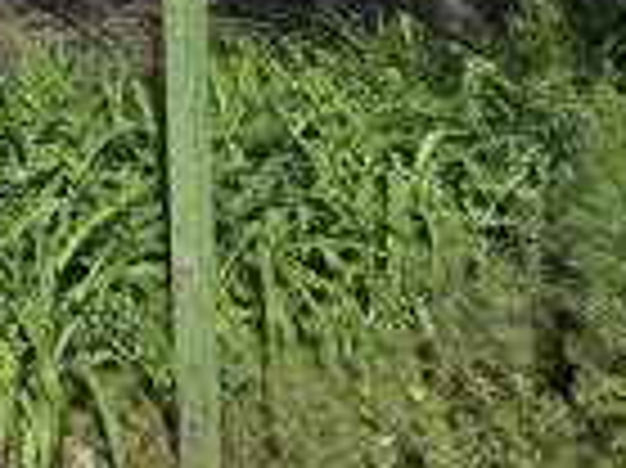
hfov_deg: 16.8
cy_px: -482
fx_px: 1355
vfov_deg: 15.5
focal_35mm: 75
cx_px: -721
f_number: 2.2
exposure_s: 1/2708
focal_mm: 2.2
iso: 50
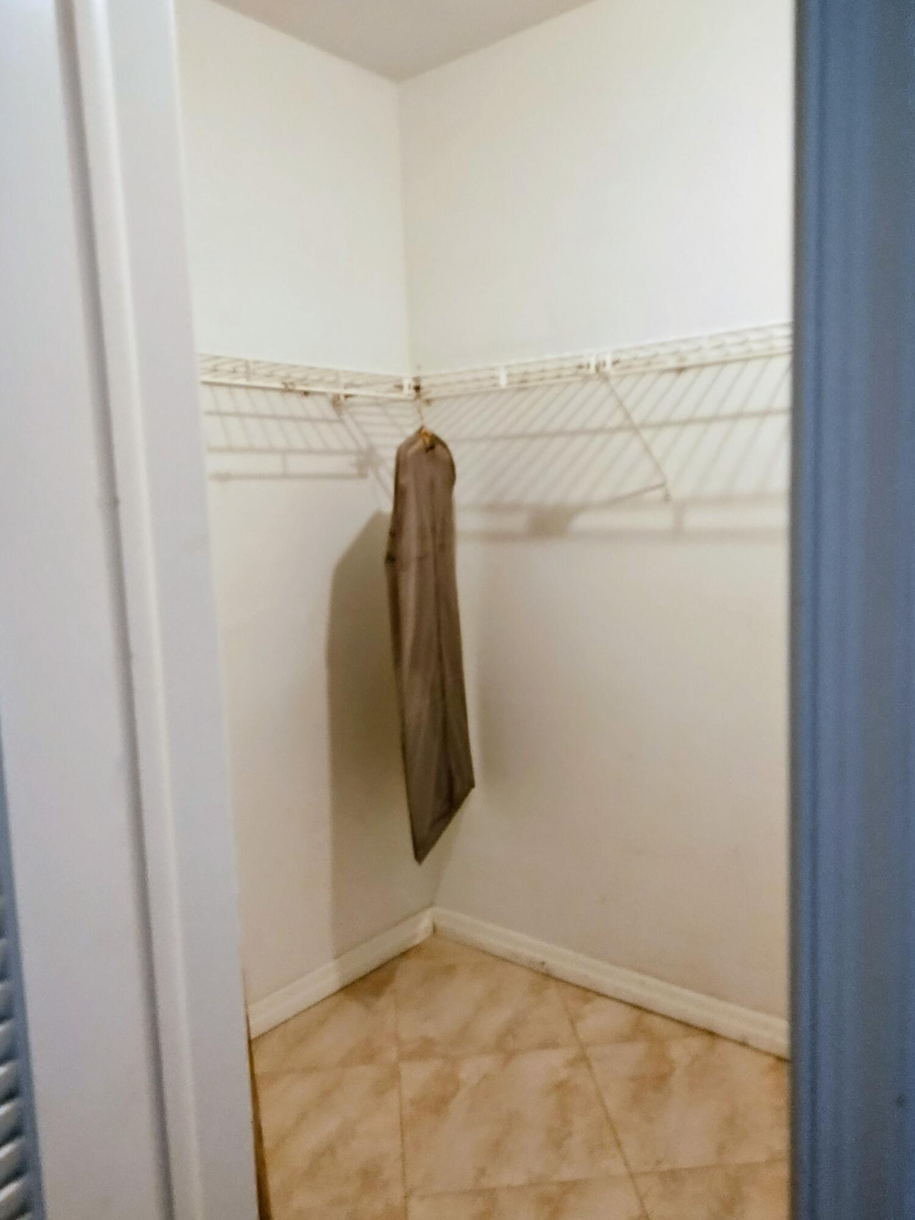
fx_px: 881
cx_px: 458
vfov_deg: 69.4
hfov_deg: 54.9
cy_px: 610
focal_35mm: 25
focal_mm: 4.71
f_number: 1.7
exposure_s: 1/40
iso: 391
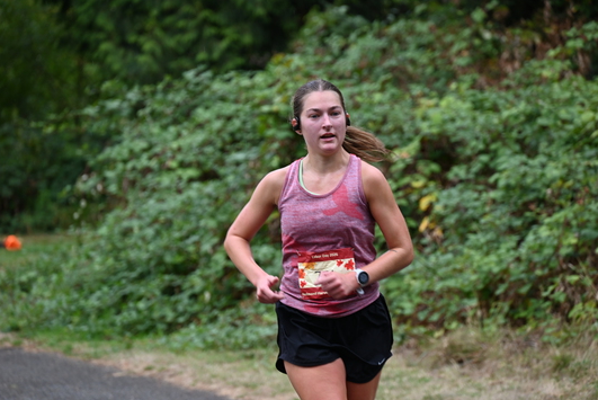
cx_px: 309
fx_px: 3441
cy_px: 201
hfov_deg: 9.9
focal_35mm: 207
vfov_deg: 6.6
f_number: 6.3
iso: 500
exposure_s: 1/250
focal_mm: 200
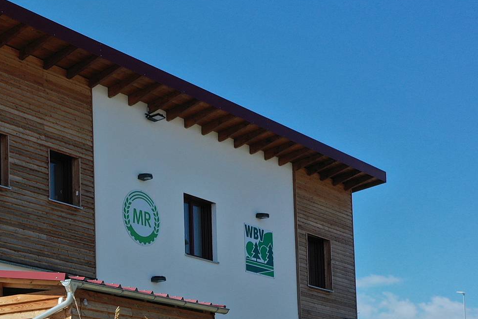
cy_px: 175
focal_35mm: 72
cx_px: -56
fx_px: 956
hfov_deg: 25.8
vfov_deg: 18.9
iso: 100
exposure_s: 1/500
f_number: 5.6
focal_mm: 10.26
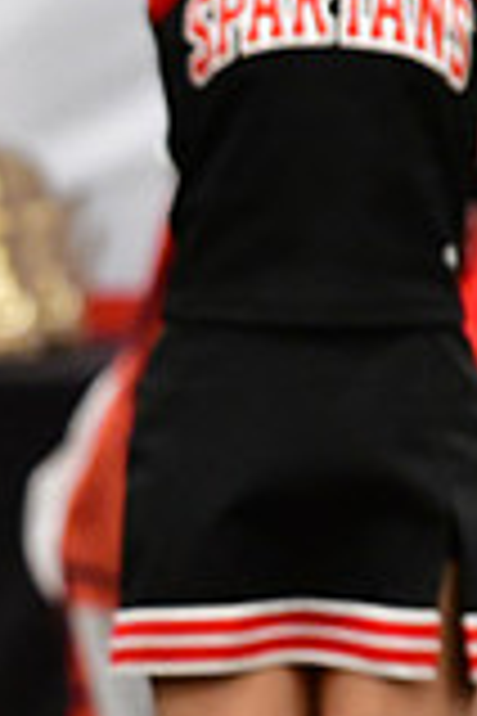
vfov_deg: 2.1
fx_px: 19536
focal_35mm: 983
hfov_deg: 1.4
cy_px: 759
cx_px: -792
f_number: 3.5
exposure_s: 1/500
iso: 5000
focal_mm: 180
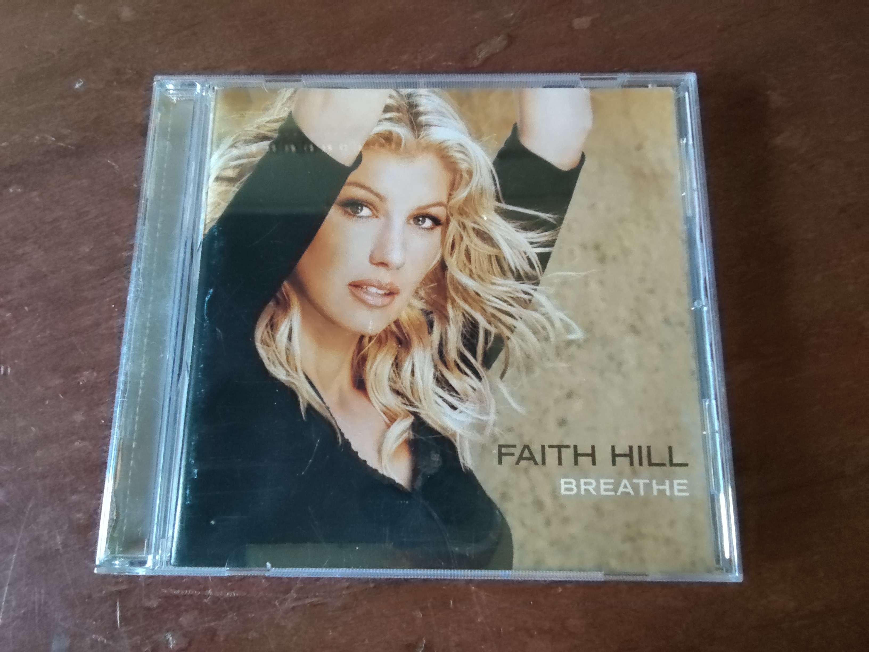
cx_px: 434
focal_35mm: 26
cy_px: 326
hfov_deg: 67.3
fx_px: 653
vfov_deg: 53.1
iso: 800
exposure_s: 1/33.3
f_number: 2
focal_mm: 2.78
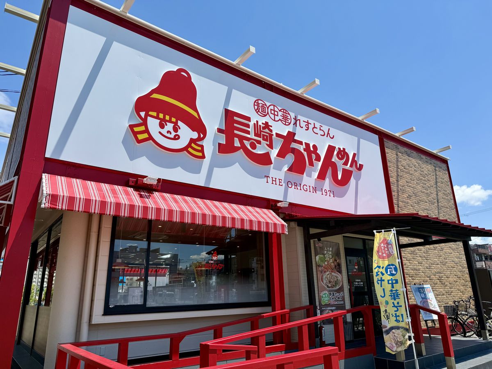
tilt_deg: +17.7
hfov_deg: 71.6
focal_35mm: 24
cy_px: 184
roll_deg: +0.7
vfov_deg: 56.8
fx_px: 341
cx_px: 246
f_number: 1.78
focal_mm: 6.76
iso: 80
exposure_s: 1/5319
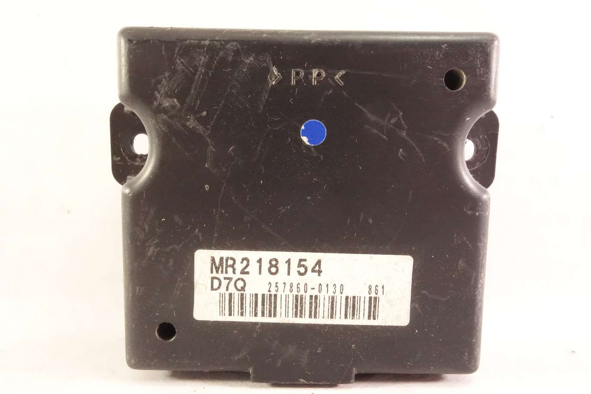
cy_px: 197
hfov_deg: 65.5
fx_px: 460
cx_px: 296
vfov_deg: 46.4
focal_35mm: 28
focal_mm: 10.4
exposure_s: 1/30
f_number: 10
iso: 4000
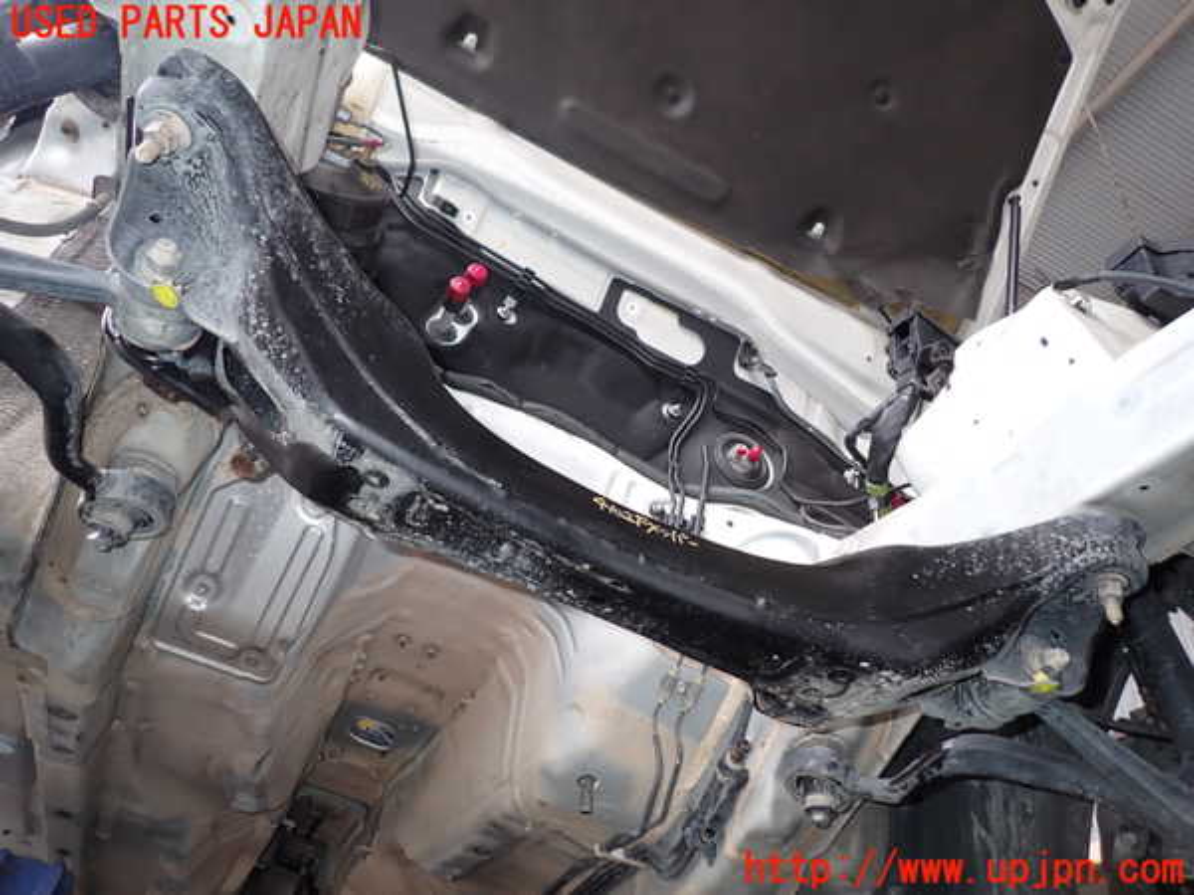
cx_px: 597
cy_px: 448
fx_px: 862
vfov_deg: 54.9
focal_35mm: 25
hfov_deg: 69.4
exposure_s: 1/160
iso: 100
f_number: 2
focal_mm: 4.5
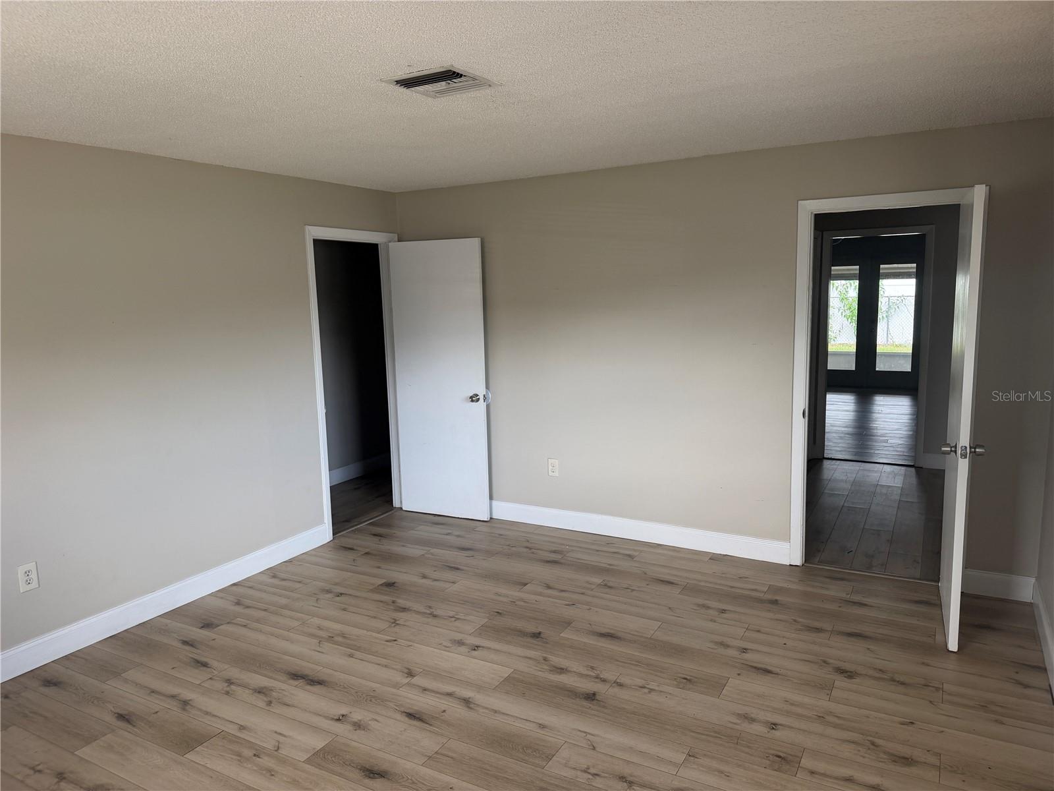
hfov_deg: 71.6
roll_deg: +1.5
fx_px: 731
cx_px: 527
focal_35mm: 24
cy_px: 396
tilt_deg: -8.0
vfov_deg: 56.8
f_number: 1.78
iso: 100
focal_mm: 6.76
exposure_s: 1/194
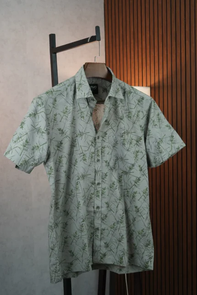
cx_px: 98
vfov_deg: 39.6
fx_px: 410
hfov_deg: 27.0
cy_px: 148
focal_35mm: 50
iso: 2000
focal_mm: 50
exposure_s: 1/160
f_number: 8
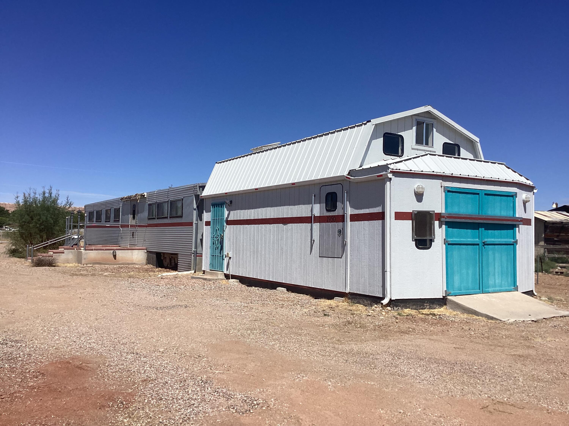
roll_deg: -1.2
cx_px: 284
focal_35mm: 31
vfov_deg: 45.4
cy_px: 213
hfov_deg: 58.4
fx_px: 510
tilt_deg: +2.6
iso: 25
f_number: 2.4
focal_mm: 3.3
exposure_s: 1/2717
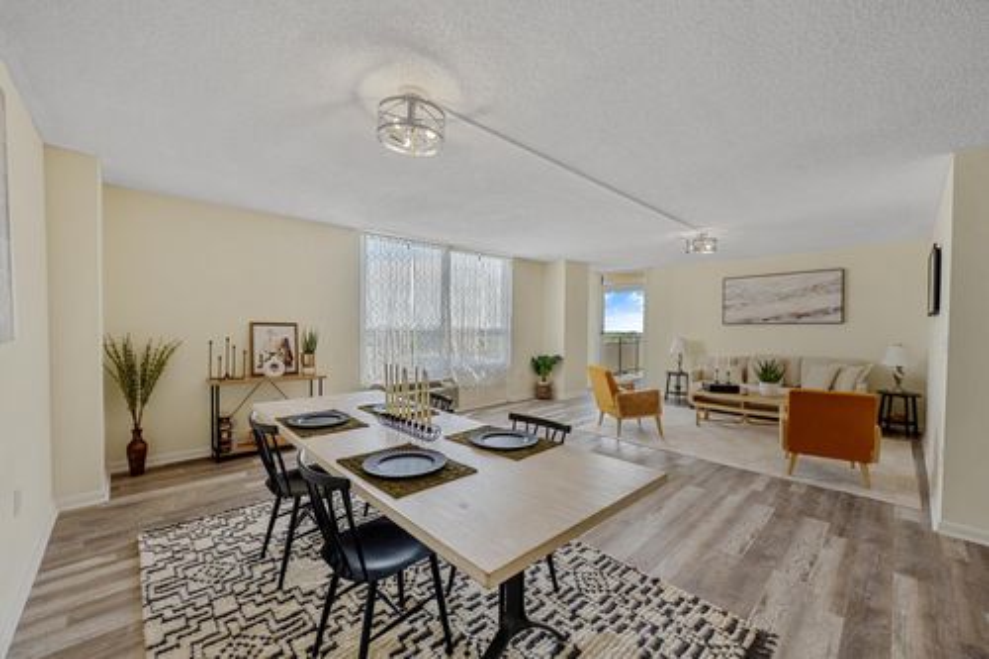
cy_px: 330
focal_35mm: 14
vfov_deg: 81.2
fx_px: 384
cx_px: 494
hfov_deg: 104.3
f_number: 8
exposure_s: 1/80
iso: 320
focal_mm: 14
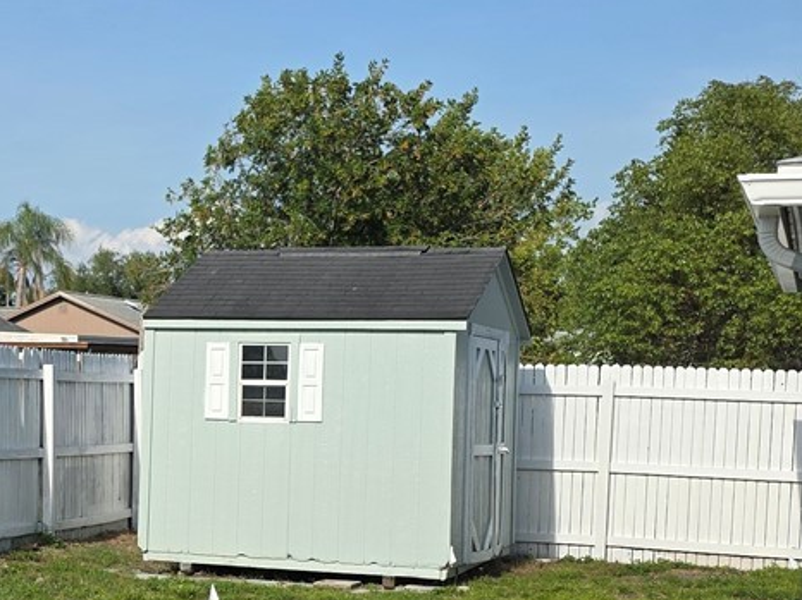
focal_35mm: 79
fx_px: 1829
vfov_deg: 18.5
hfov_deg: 23.9
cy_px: 447
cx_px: 38
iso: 80
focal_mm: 6.3
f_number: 1.7
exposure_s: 1/7626
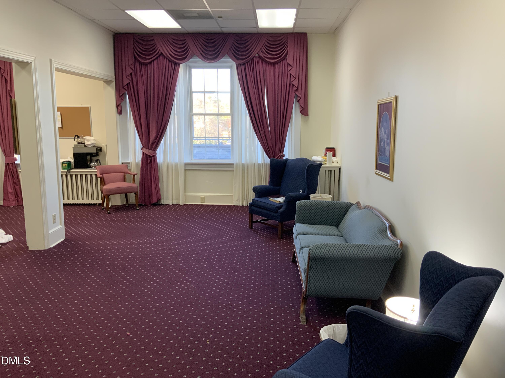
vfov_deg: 48.2
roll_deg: -1.1
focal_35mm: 29
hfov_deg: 61.7
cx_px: 252
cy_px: 189
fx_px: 423
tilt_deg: -8.5
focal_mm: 3
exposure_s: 1/61
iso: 64
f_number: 1.8
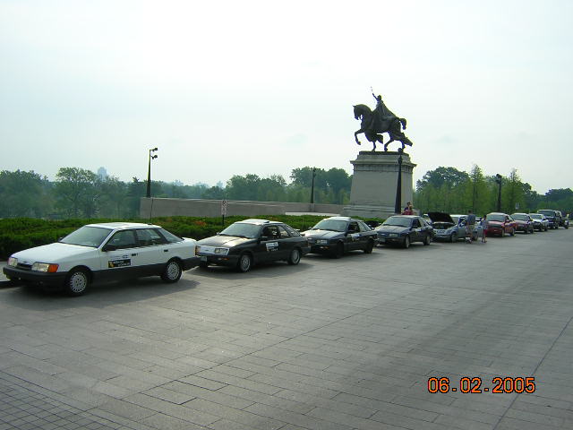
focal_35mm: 36
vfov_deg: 39.7
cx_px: 286
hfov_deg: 51.4
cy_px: 215
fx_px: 596
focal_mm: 4.7
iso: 100
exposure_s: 1/406
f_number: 5.2
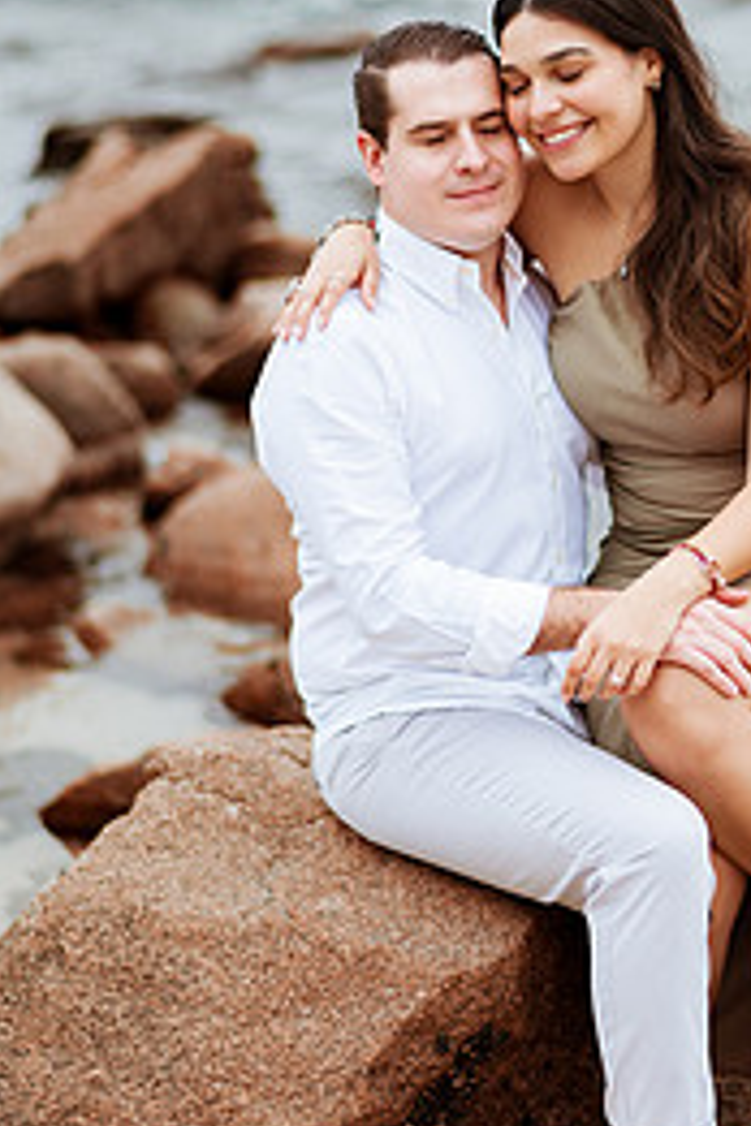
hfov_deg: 13.6
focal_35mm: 100
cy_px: 466
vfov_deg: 20.4
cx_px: 609
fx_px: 3129
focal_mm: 58
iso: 125
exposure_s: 1/640
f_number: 1.4
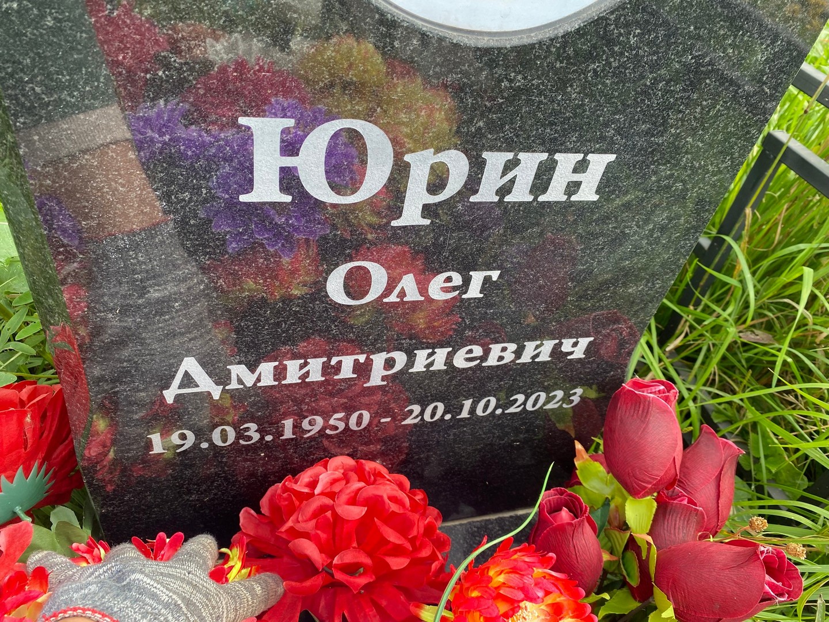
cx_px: 414
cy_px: 311
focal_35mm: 26
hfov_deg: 67.3
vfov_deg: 53.1
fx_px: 623
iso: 32
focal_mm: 4.25
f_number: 1.8
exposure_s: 1/151
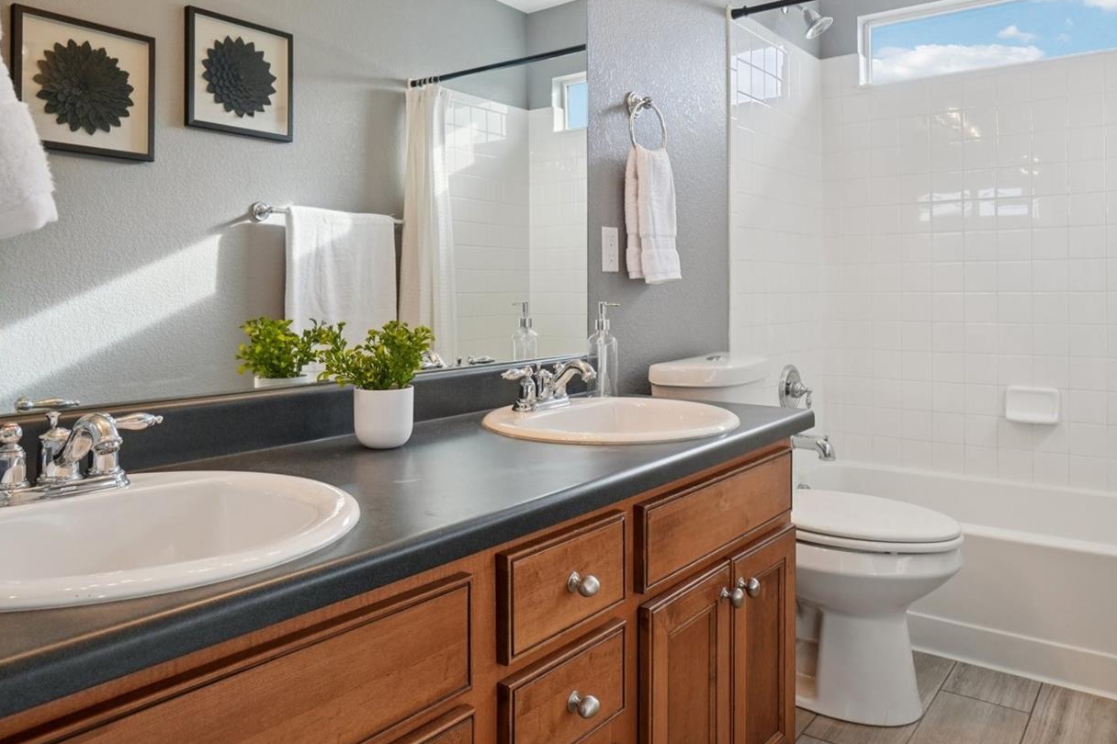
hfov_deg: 70.1
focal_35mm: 26
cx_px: 580
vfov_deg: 49.8
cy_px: 295
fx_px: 796
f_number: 8
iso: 400
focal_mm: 13
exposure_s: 1/30
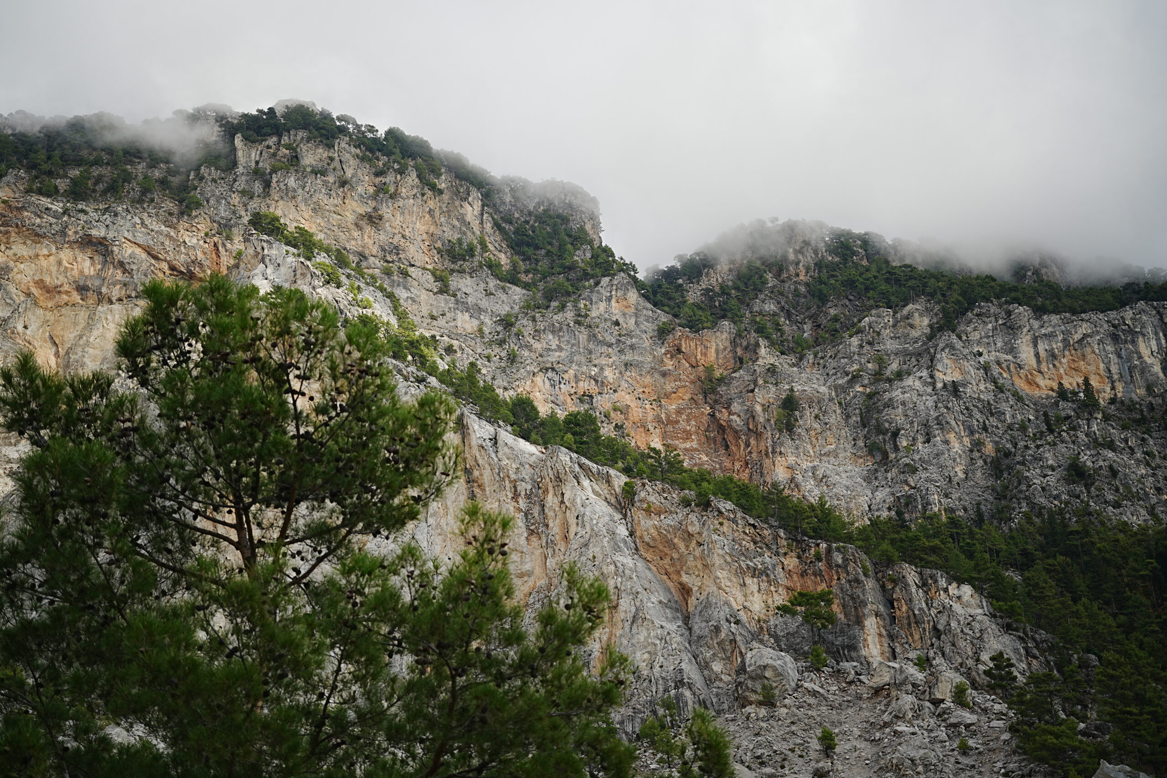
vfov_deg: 27.0
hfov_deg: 39.6
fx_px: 1621
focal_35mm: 50
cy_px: 389
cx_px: 584
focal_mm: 50
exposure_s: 1/1250
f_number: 2
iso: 50
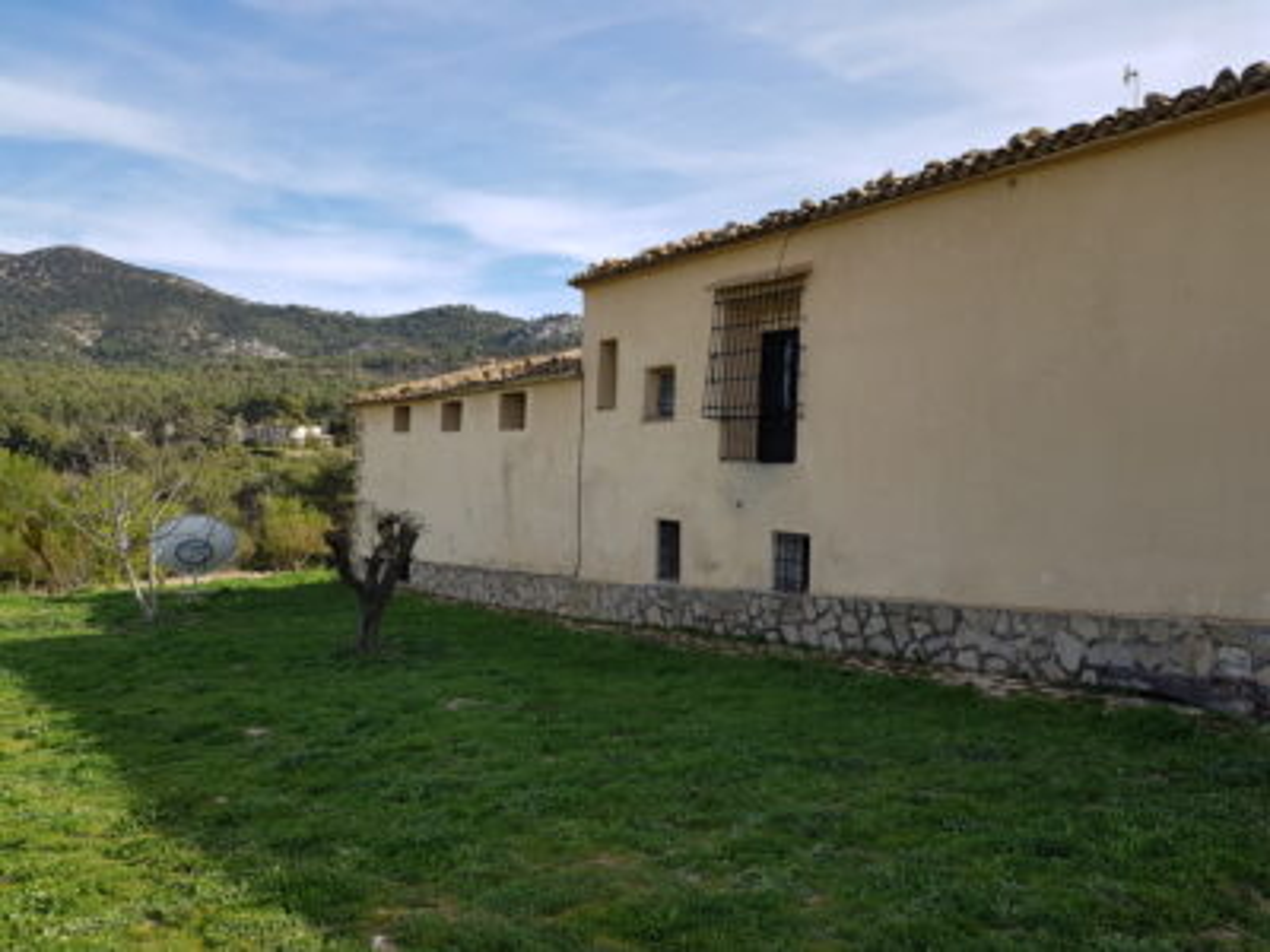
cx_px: 635
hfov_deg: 67.3
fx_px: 954
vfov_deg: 53.1
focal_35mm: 26
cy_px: 476
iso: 40
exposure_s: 1/1508
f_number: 1.7
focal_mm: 4.2
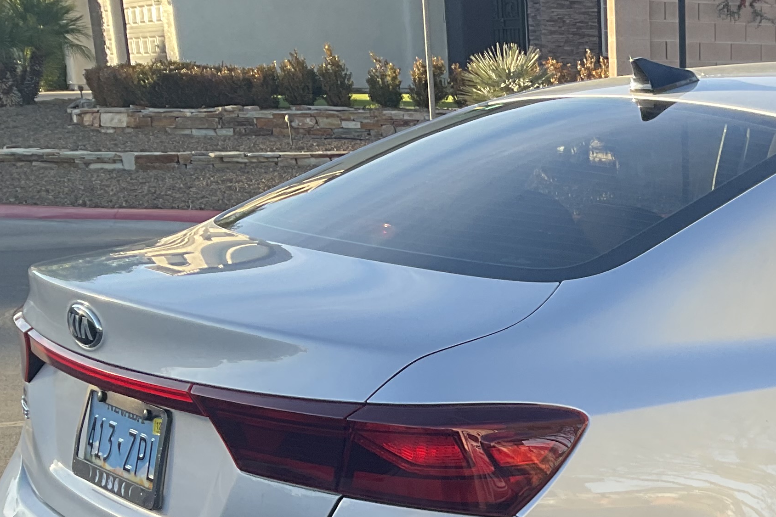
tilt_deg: -18.7
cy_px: 640
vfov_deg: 17.9
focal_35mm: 72
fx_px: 1552
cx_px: 806
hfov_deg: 26.3
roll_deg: +0.2
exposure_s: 1/205
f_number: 1.8
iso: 16
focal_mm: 3
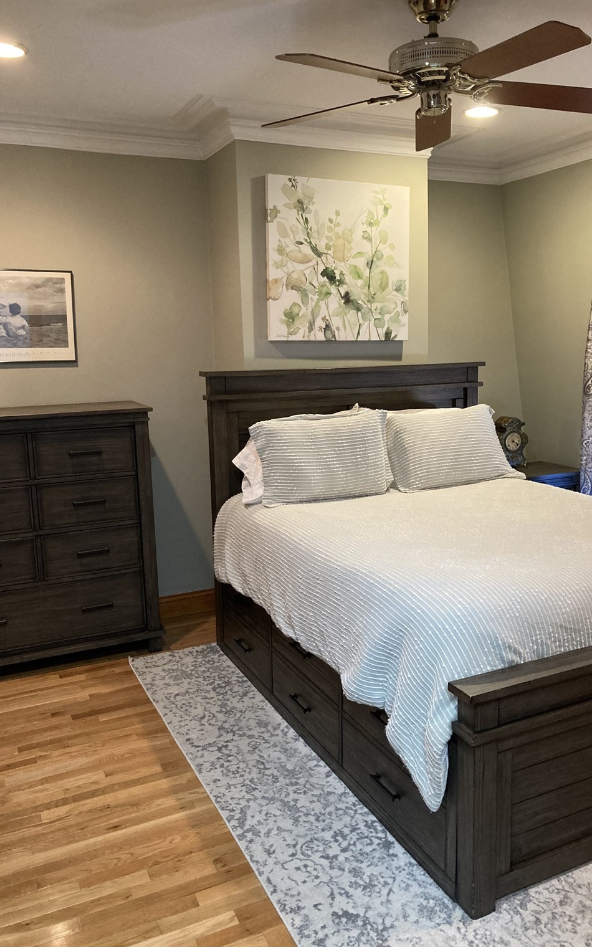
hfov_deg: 41.7
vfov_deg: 62.9
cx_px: 341
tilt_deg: -8.3
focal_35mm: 30
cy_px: 475
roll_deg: -0.7
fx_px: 774
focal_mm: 3.99
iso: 250
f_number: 1.8
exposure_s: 1/60
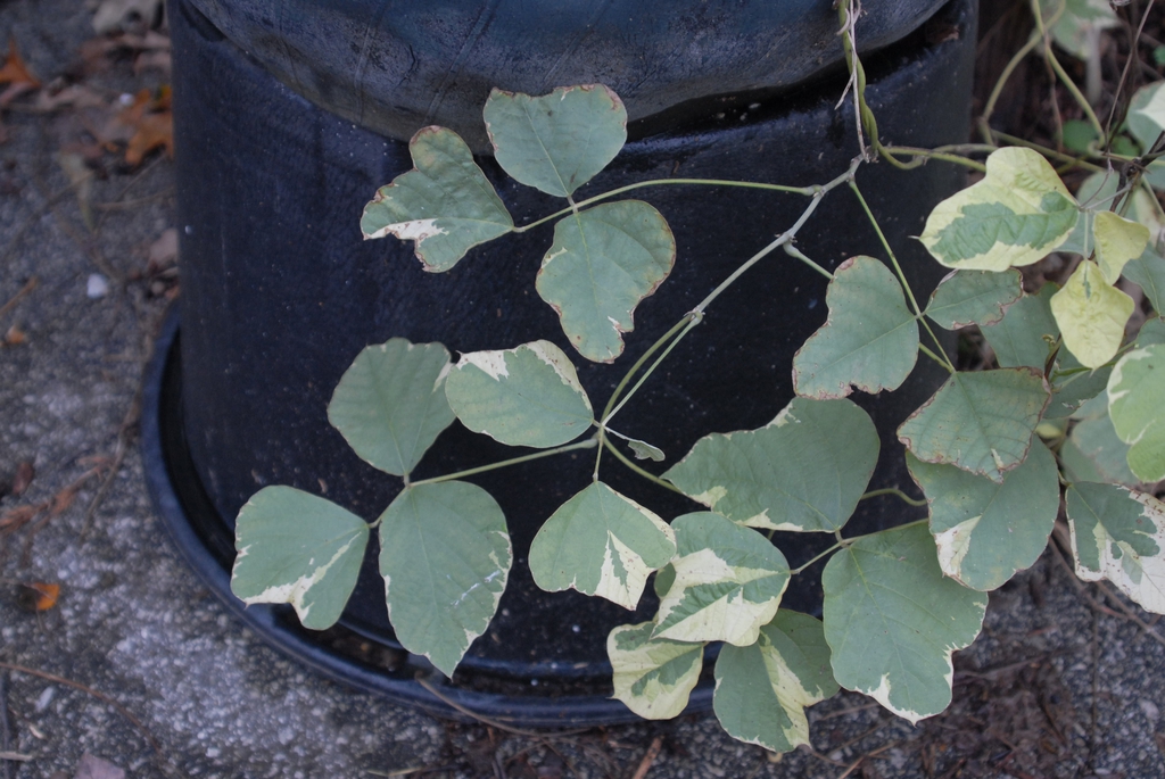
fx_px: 1360
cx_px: 582
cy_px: 390
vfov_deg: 32.0
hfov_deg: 46.4
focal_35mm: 42
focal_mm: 28
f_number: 4
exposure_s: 1/60
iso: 400
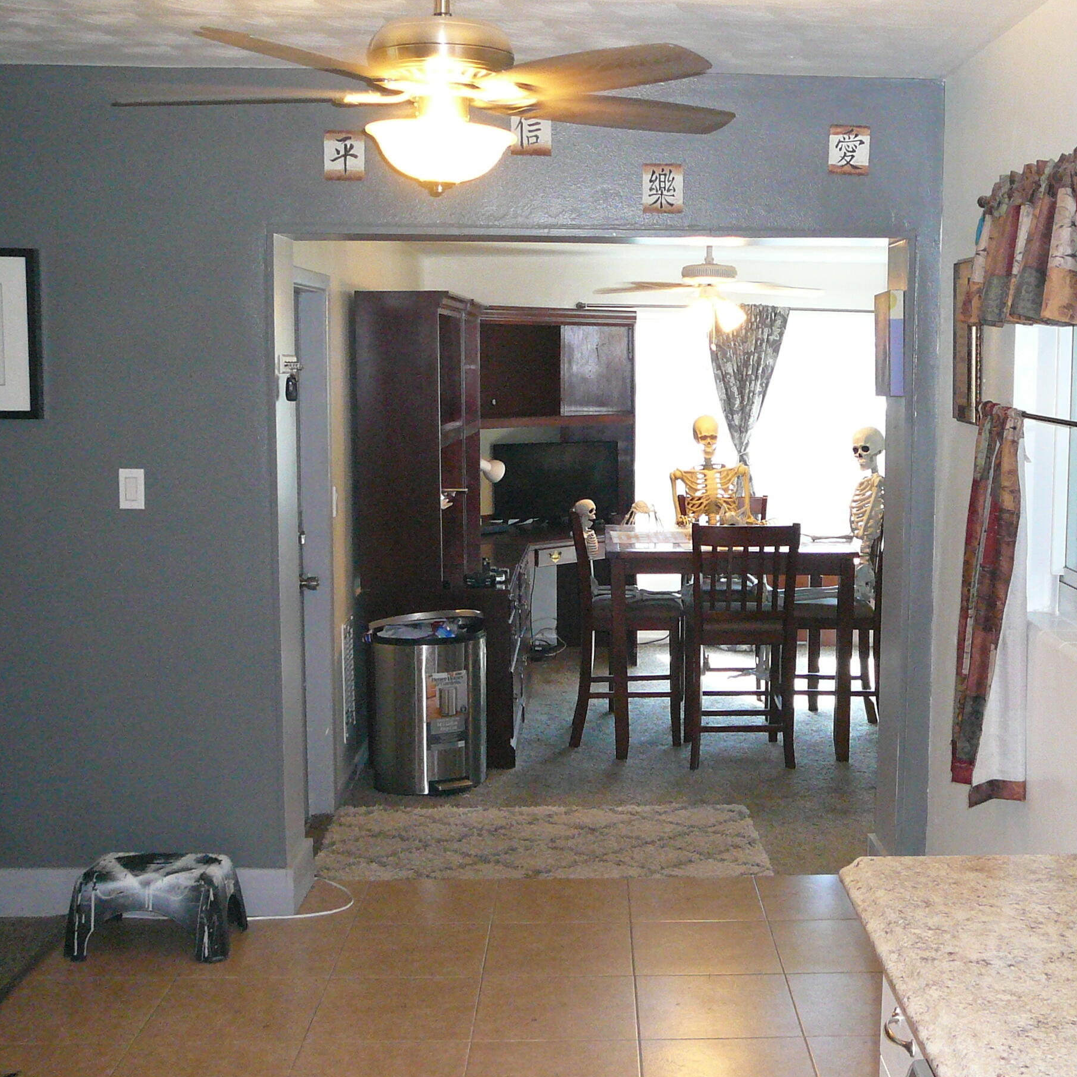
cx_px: 669
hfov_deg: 38.1
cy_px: 533
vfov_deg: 38.3
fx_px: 1549
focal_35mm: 44
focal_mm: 5.2
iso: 320
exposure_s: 1/30
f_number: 2.8
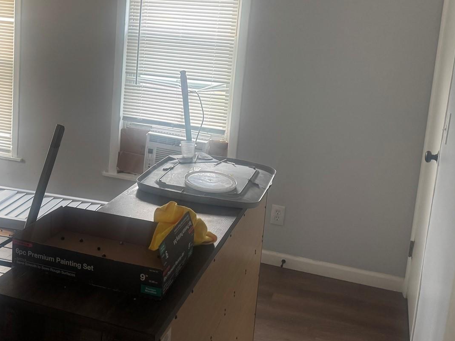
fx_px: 604
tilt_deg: -10.2
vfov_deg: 31.3
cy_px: 115
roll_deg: -3.7
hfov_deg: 40.3
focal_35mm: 46
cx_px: 126
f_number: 1.78
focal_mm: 6.76
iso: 160
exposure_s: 1/60
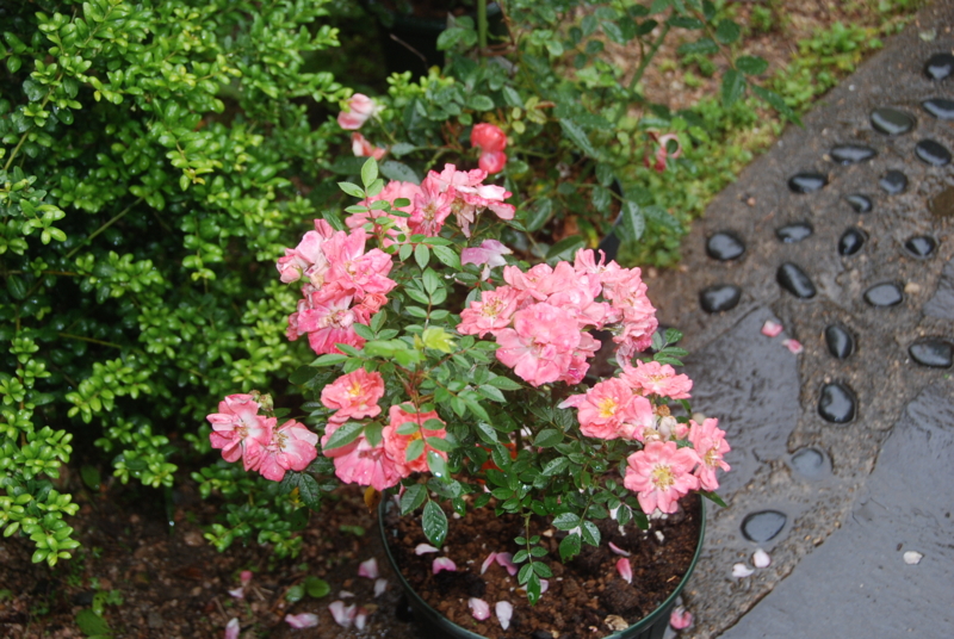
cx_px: 477
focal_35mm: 54
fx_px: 1433
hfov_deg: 36.8
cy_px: 320
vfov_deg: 25.1
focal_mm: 36
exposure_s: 1/160
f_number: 6.3
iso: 400
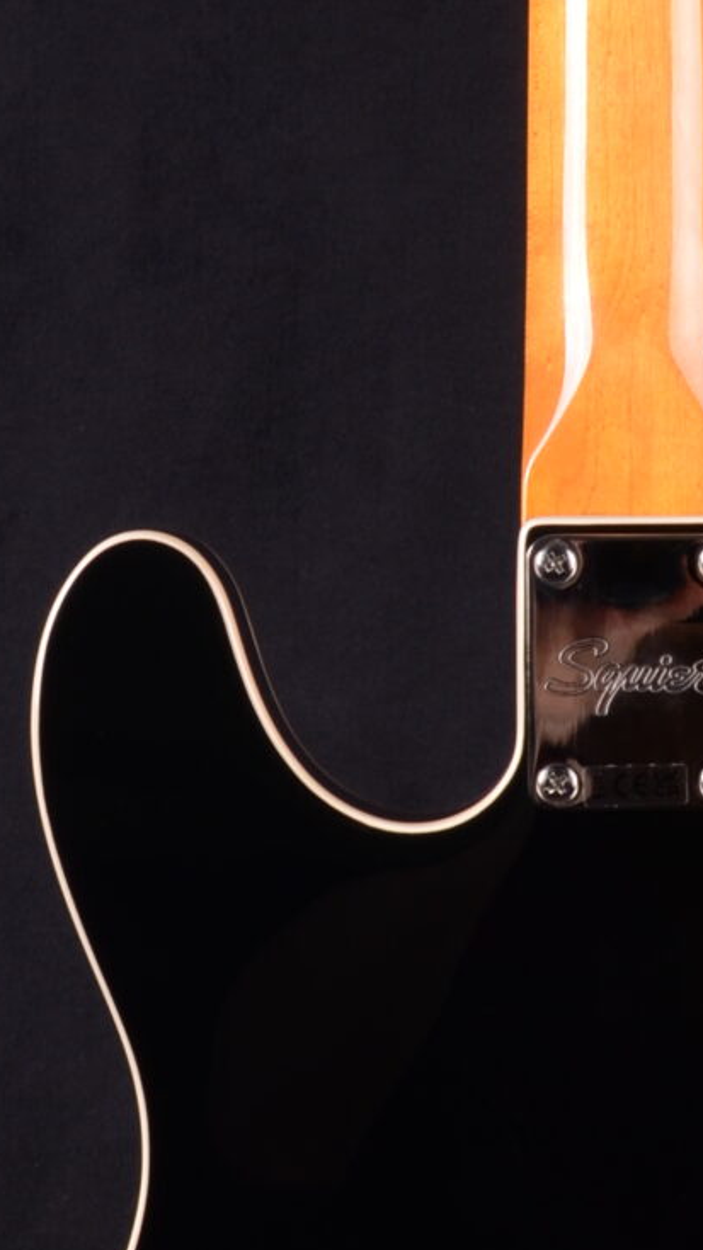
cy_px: 241
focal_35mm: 153
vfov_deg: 14.0
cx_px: 659
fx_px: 5074
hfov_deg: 7.9
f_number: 13
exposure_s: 1/200
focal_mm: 28
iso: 200
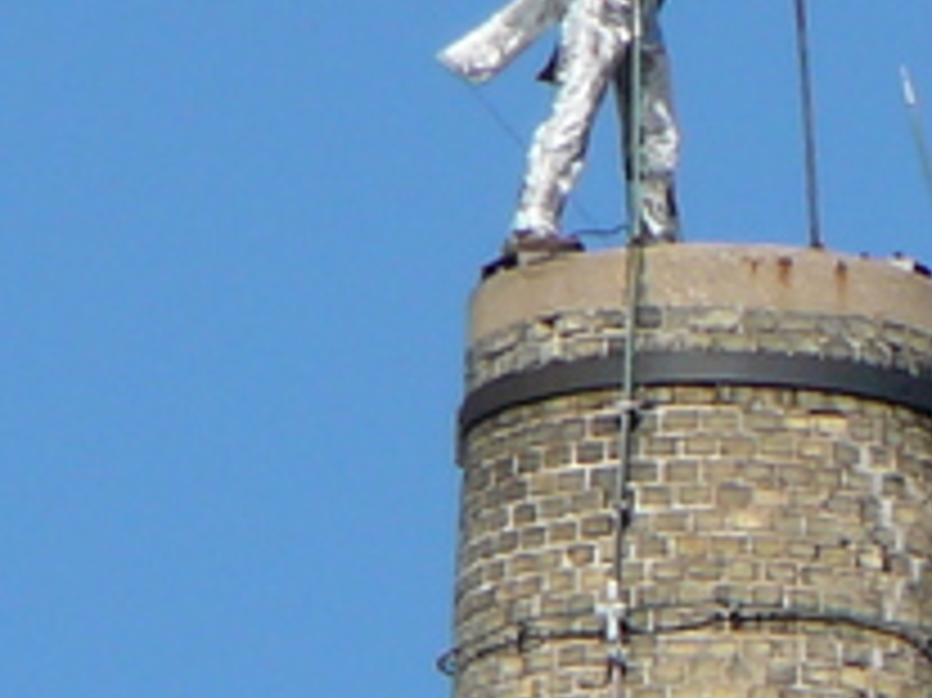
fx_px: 46632
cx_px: 1112
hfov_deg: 1.1
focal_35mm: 1733
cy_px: 693
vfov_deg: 0.9
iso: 80
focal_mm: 52
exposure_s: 1/400
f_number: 7.1
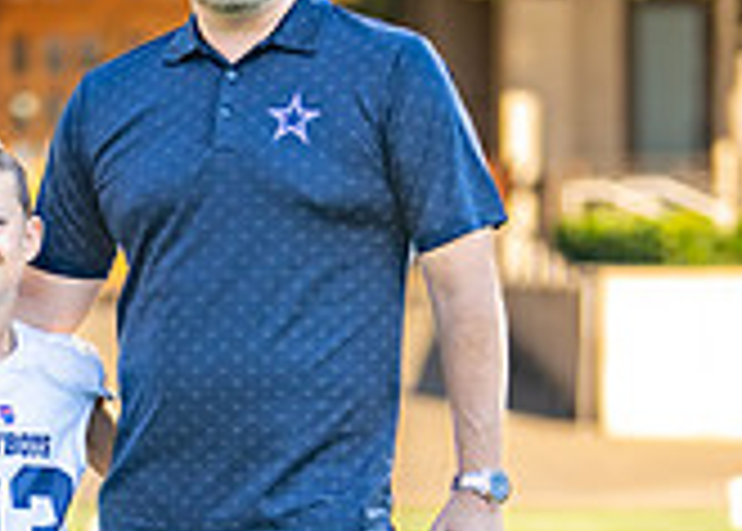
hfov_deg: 9.8
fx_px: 4343
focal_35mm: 206
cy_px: 559
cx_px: 207
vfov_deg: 7.0
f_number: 1.2
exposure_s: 1/2500
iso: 100
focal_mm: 50
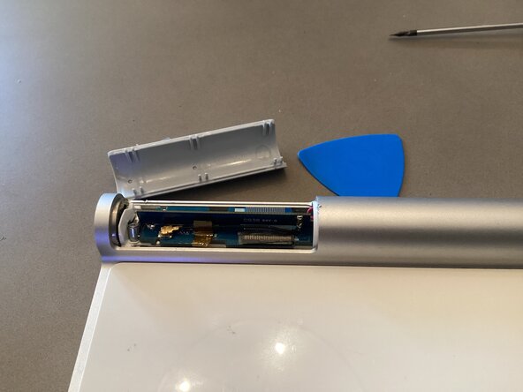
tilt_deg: -50.8
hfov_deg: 58.4
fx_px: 468
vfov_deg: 45.4
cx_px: 262
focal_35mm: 31
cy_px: 196
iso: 320
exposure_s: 1/30
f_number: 2.4
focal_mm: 3.3
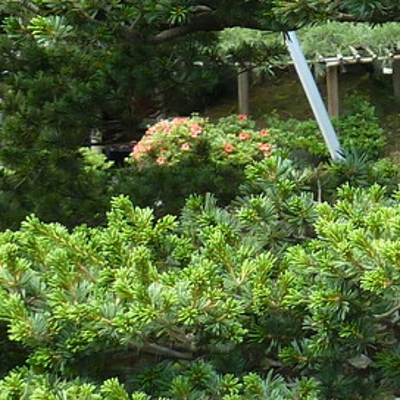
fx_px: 1700
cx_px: 609
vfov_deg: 13.3
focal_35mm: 130
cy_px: 54
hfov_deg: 12.7
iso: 80
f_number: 3.3
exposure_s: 1/60
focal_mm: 4.1
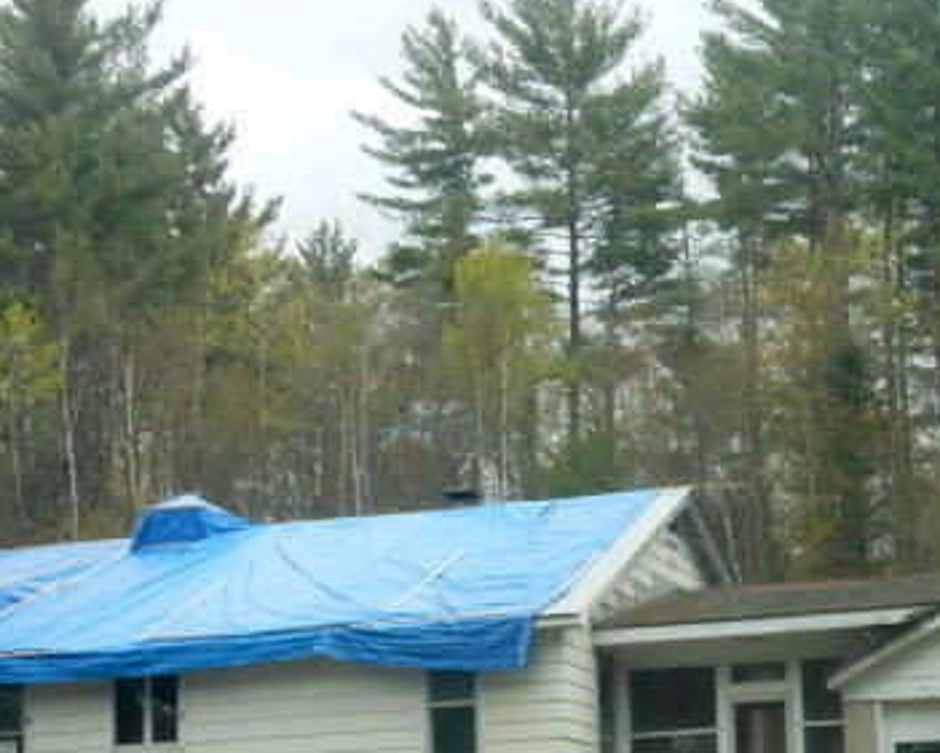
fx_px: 2477
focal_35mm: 89
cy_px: 539
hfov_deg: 21.2
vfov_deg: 17.2
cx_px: 763
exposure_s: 1/160
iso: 80
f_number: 4
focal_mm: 8.9
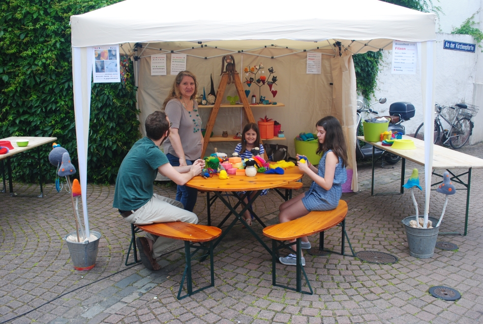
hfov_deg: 57.2
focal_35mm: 33
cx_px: 242
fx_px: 443
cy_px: 162
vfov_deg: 40.1
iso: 200
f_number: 9
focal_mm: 22
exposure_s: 1/125
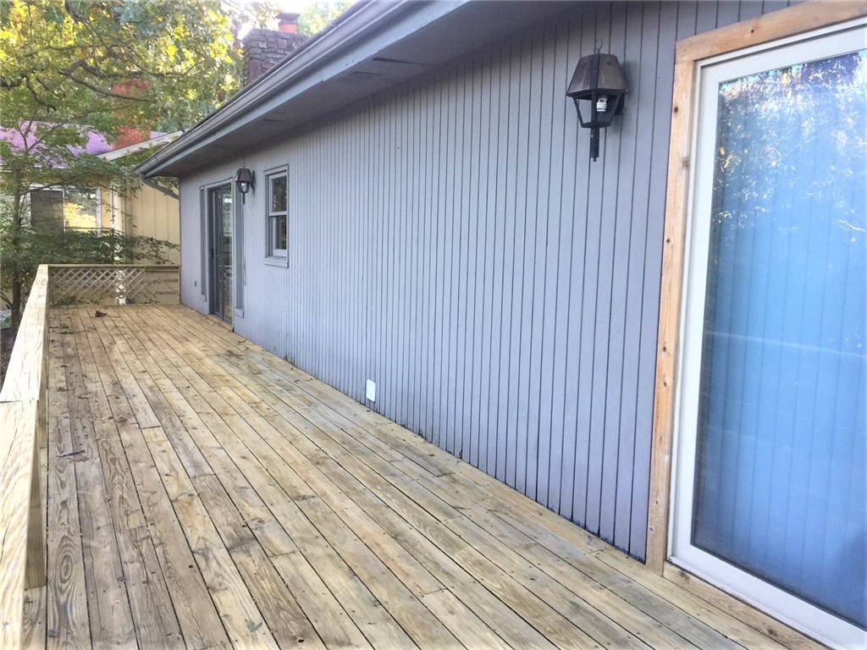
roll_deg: -2.5
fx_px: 726
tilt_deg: -5.3
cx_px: 434
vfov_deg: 48.2
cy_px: 325
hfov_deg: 61.7
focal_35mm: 29
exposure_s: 1/40
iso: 32
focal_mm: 4.15
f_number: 2.2
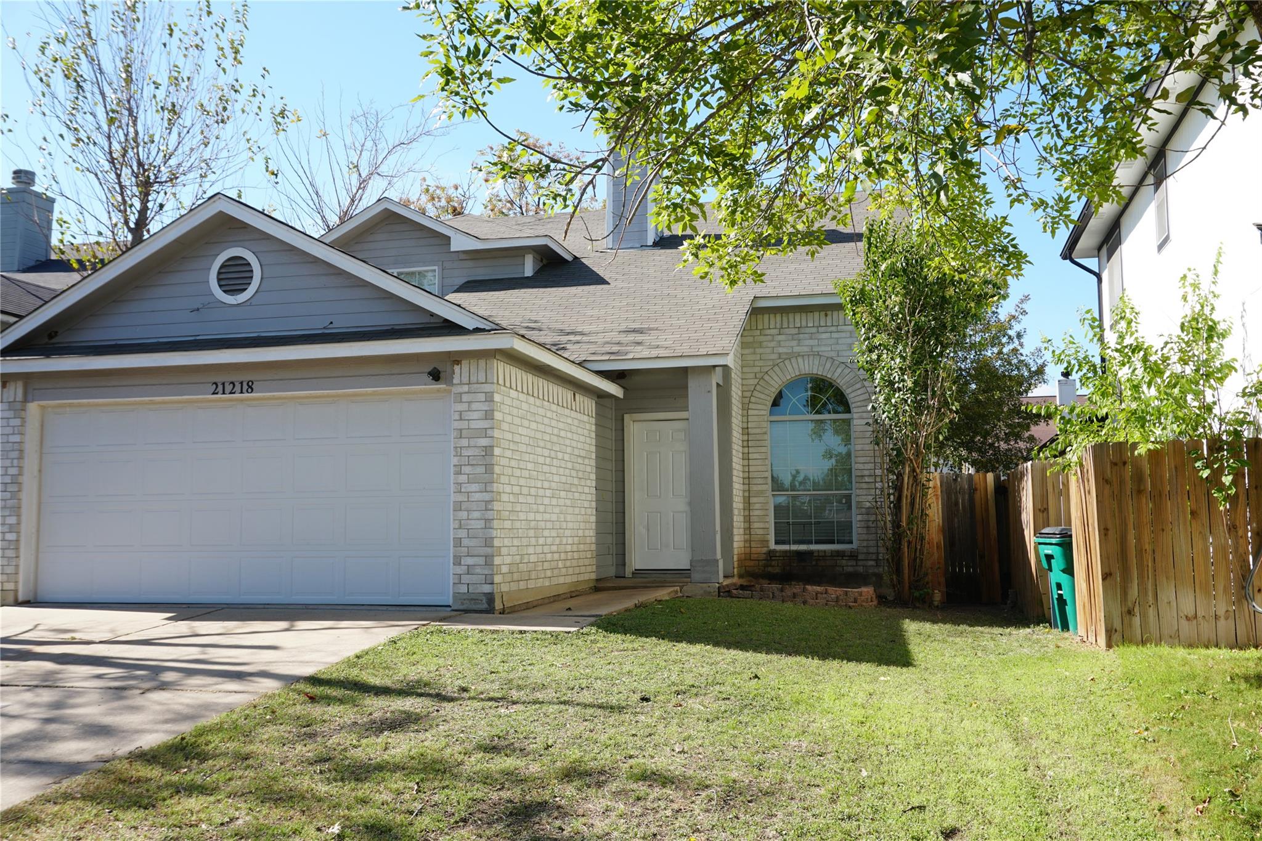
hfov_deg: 57.2
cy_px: 420
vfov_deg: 40.0
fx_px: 1157
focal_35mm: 33
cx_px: 631
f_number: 9
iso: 100
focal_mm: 22
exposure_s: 1/100
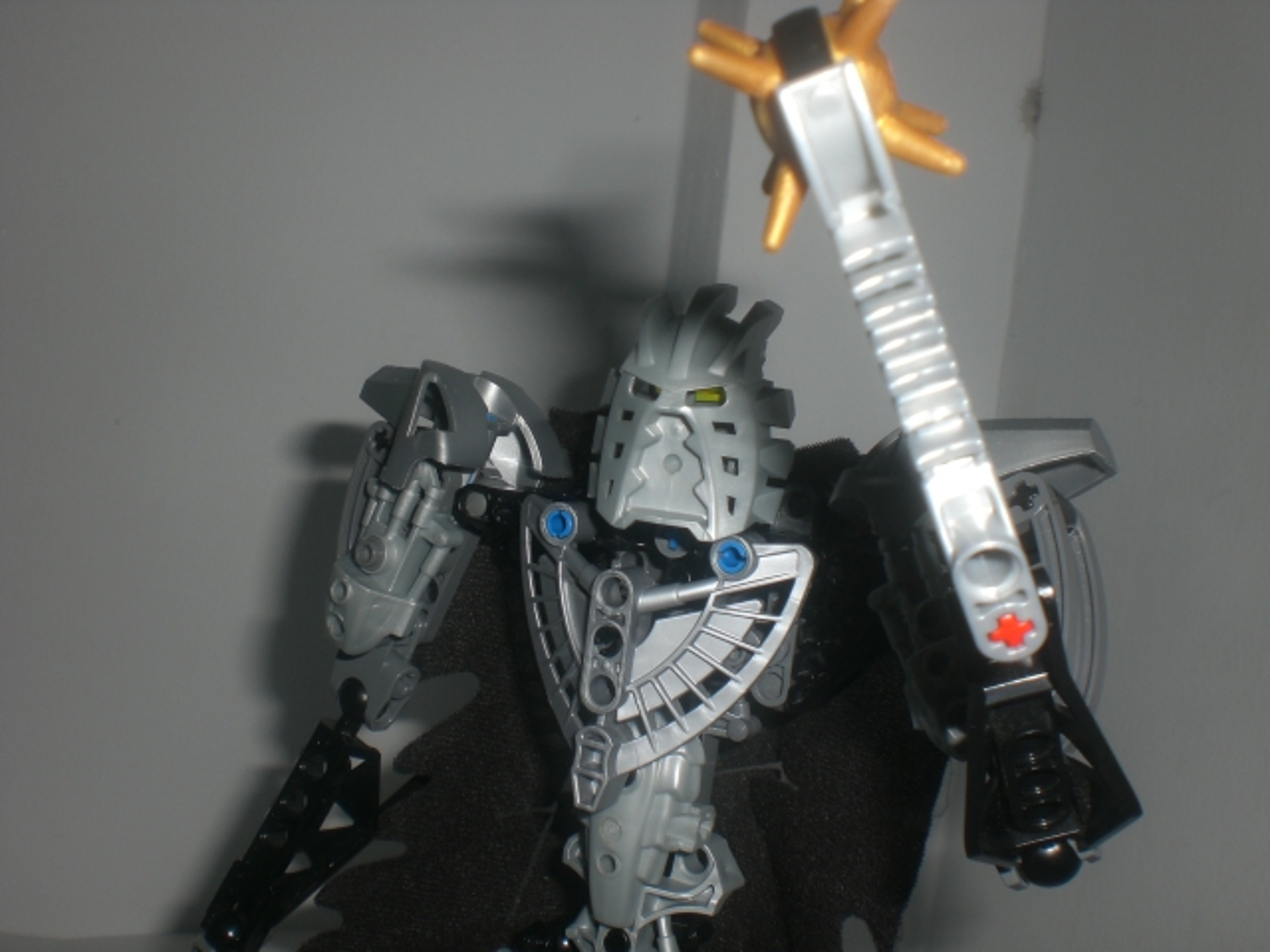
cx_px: 635
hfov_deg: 49.0
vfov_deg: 37.7
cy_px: 476
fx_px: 1394
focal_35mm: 38
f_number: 4.4
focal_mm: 6.3
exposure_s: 1/60
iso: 50
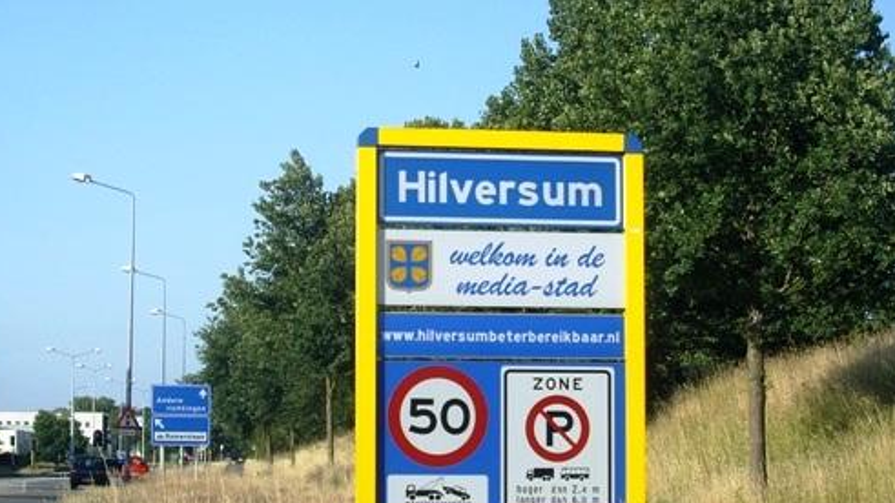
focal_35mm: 54
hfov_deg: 38.4
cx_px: 534
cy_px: 261
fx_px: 1281
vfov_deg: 22.2
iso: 64
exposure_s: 1/500
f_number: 2.8
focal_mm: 7.9
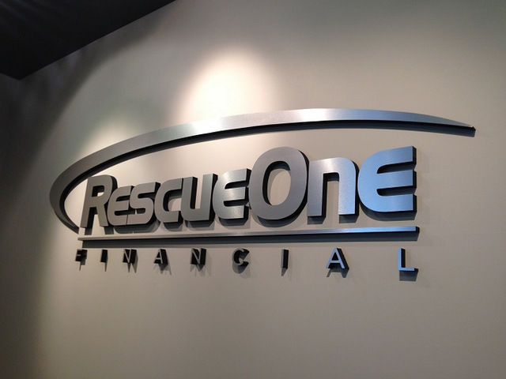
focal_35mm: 33
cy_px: 190
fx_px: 482
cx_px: 253
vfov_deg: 42.9
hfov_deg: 55.4
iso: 50
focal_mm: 4.12
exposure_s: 1/30
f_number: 2.4
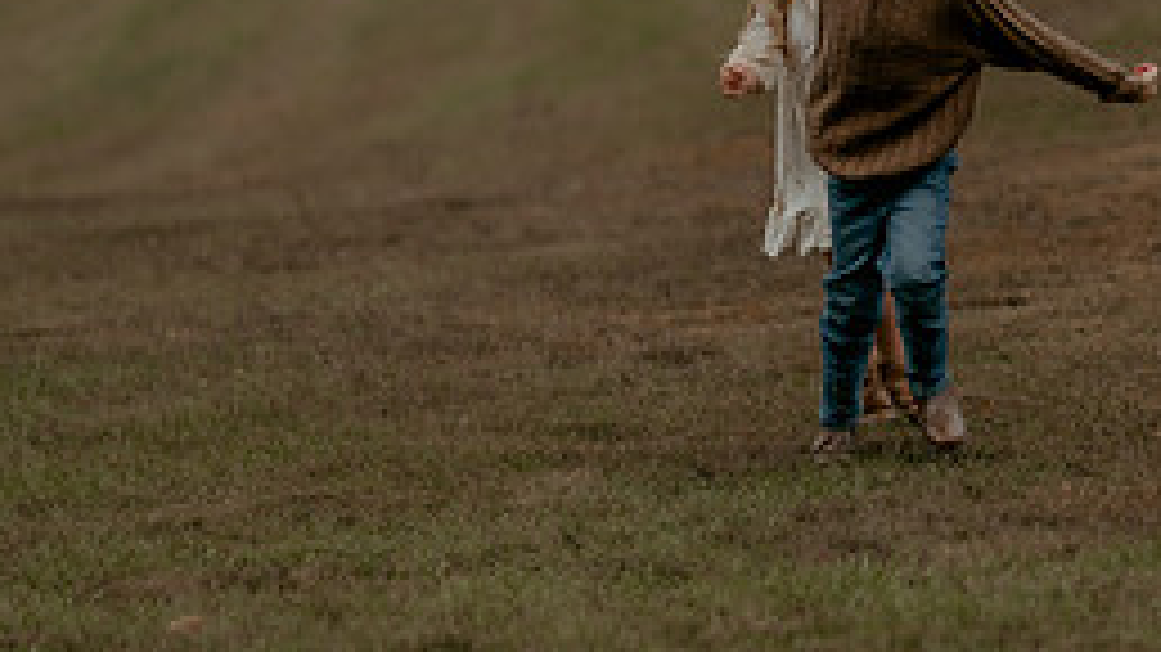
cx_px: 1260
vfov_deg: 6.1
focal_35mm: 200
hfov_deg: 10.6
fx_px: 6156
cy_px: 261
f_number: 1.8
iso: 400
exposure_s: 1/250
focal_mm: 85
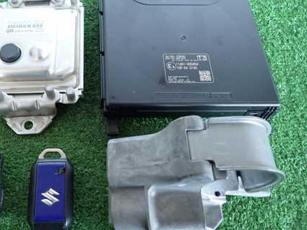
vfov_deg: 40.6
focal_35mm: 35
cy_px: 115
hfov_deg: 51.4
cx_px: 96
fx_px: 310
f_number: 2
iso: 320
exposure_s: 1/30
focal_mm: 4.5
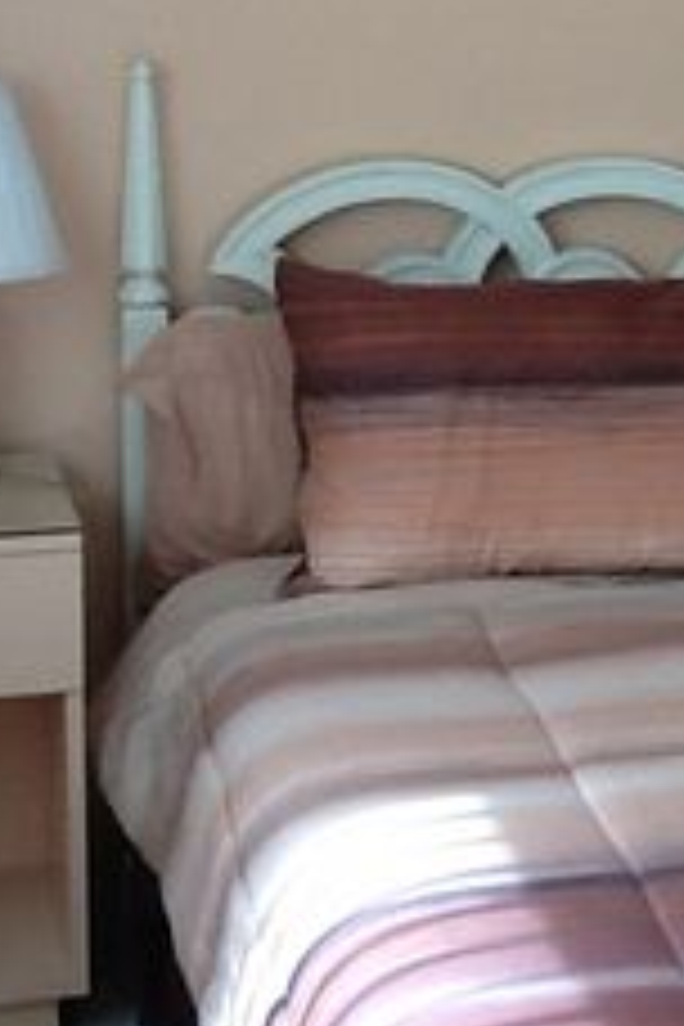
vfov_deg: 27.3
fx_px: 2080
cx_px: 837
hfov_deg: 17.7
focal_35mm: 73
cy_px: 245
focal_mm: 2.03
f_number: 2.4
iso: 80
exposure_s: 1/30
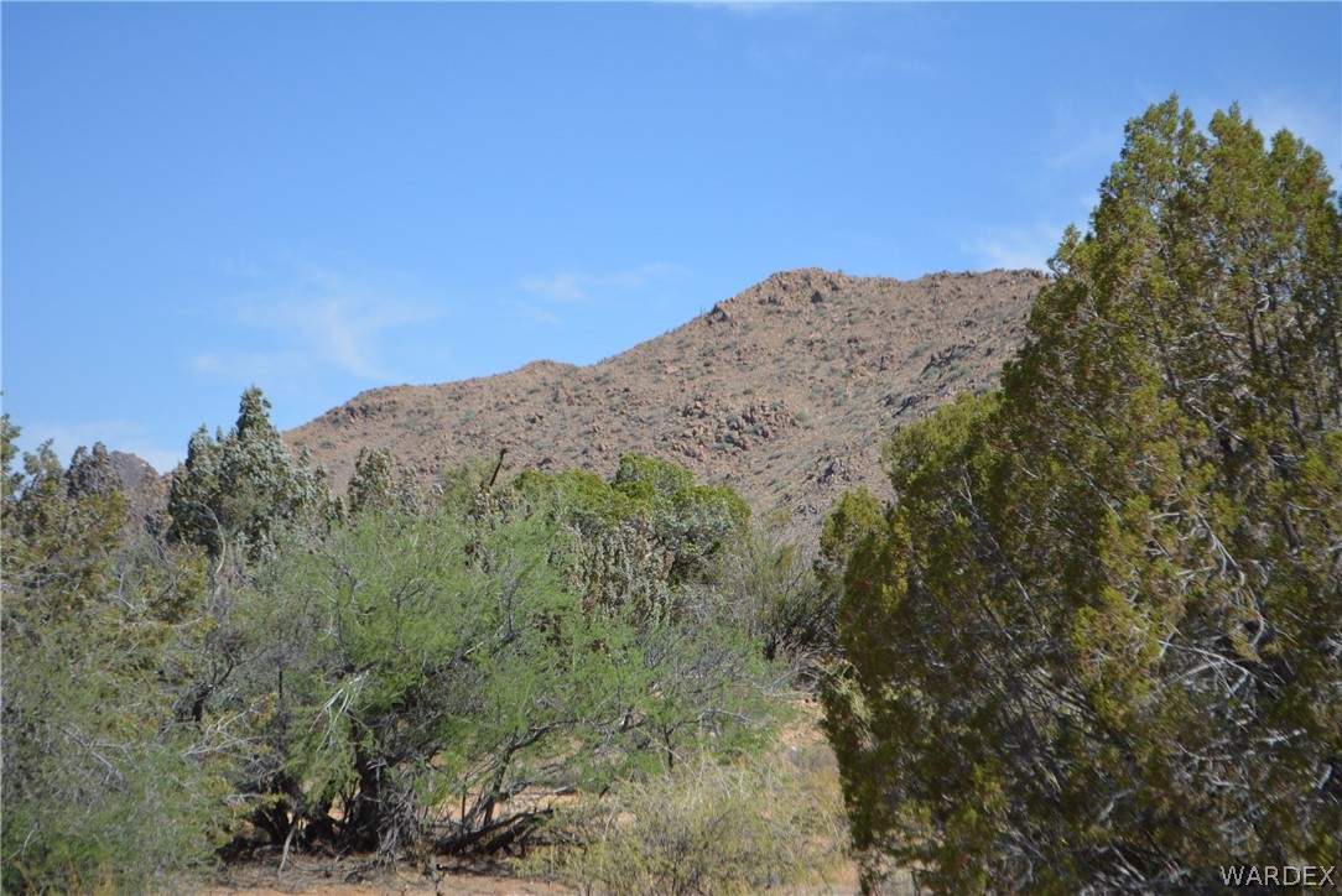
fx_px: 3077
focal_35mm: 82
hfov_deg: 24.6
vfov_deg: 16.6
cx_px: 671
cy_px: 448
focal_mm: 55
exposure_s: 1/1600
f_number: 6.3
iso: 400
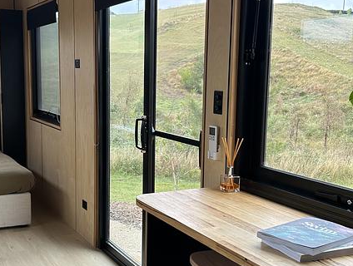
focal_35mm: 38
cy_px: 150
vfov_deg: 37.8
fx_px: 388
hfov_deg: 48.8
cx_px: 159
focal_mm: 5.7
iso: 50
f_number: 1.5
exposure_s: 1/497
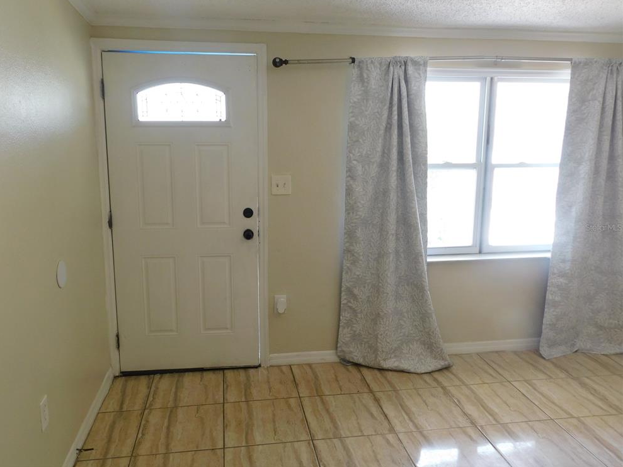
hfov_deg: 61.6
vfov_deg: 48.2
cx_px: 301
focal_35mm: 29
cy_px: 227
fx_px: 522
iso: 180
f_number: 3.2
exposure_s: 1/30
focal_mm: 4.9
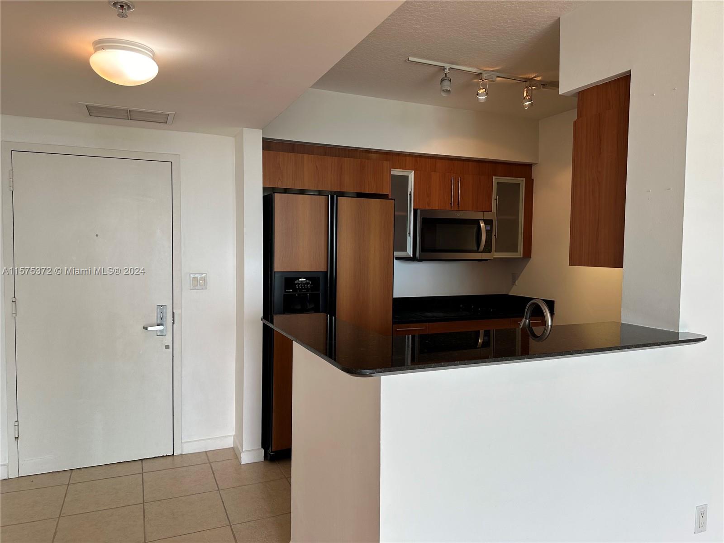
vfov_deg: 56.8
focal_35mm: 24
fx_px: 502
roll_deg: -0.5
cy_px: 272
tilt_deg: -2.1
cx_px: 362
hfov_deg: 71.6
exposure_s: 1/120
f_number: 1.78
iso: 80
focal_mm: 6.86
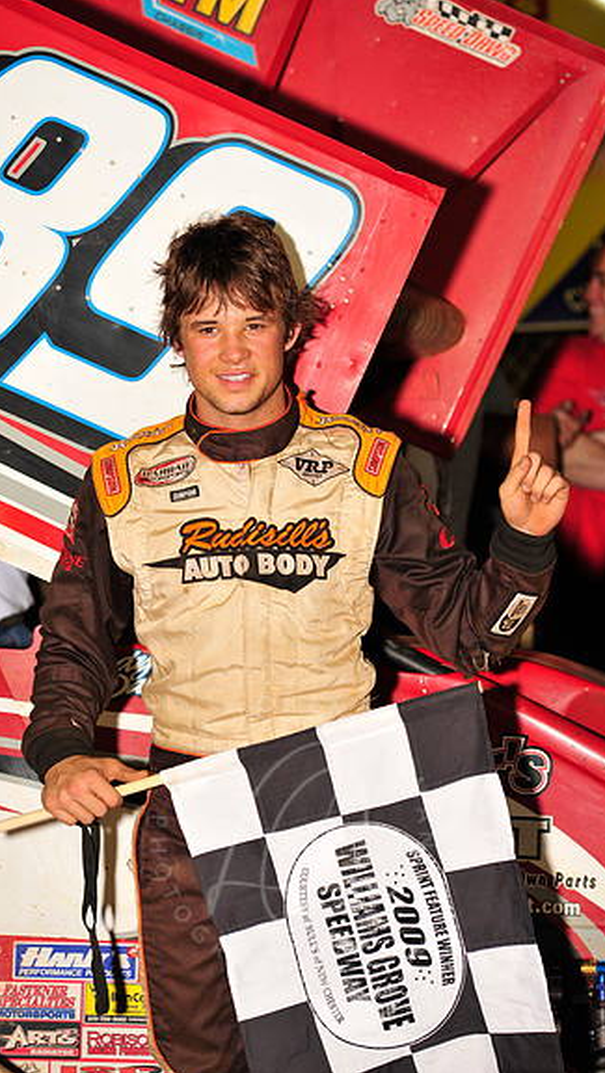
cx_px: 292
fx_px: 4644
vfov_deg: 13.2
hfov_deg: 7.5
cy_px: 536
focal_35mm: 163
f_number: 5.6
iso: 500
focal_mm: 155
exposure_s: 1/250
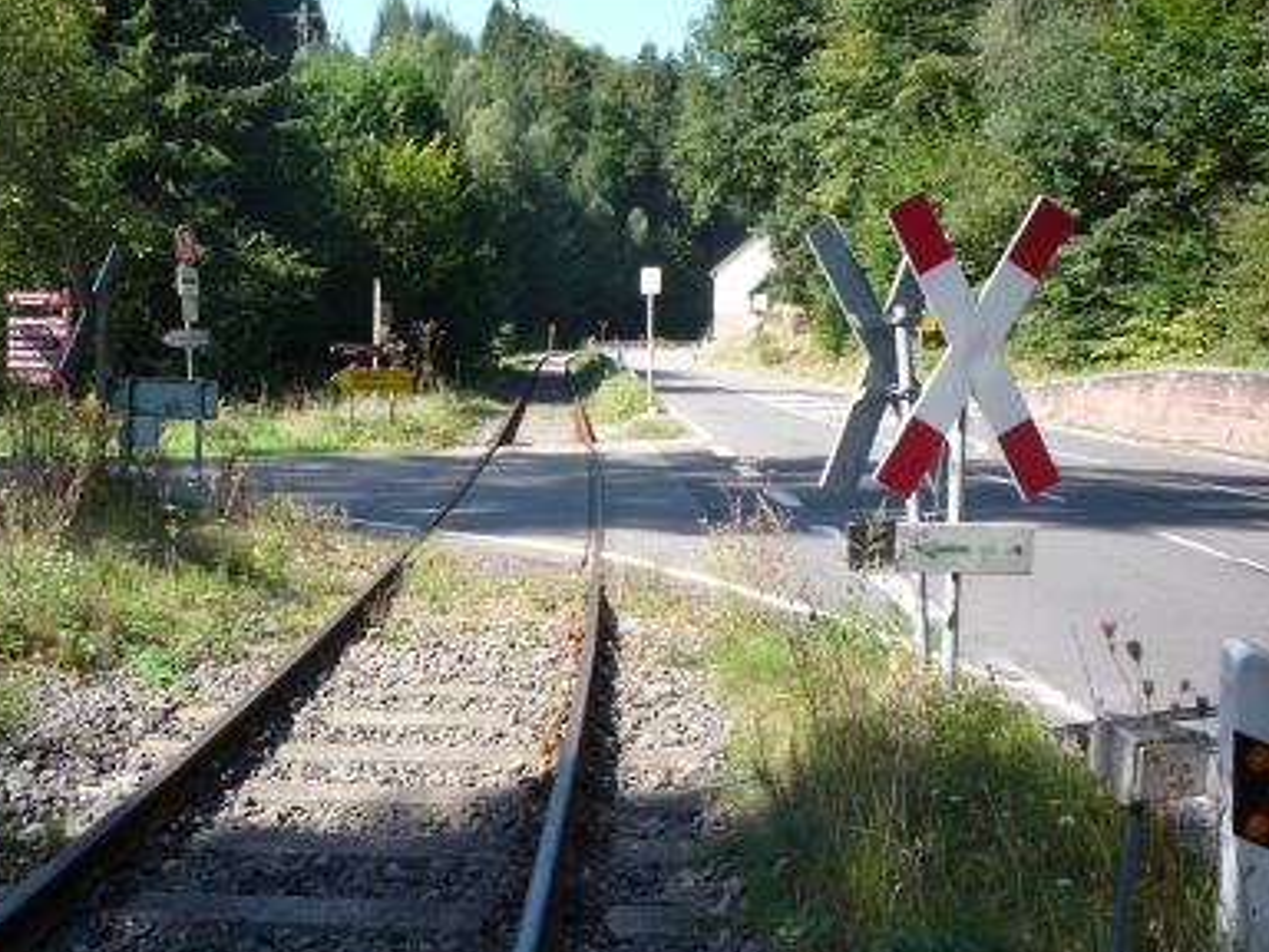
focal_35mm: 40
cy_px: 436
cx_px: 479
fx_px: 1466
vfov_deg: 35.9
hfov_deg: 46.4
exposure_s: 1/250
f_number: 4
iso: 100
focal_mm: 5.2
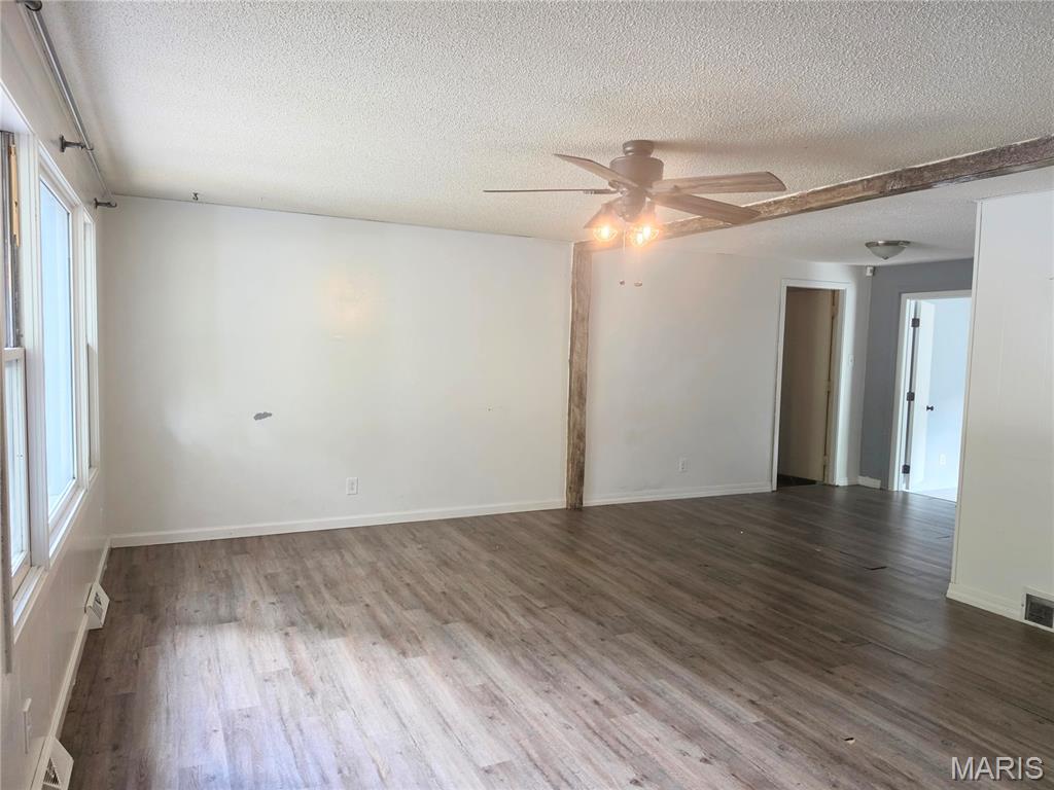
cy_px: 395
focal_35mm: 23
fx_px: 700
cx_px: 527
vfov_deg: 58.9
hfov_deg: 73.9
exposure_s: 1/120
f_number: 1.4
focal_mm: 6.5
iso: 500
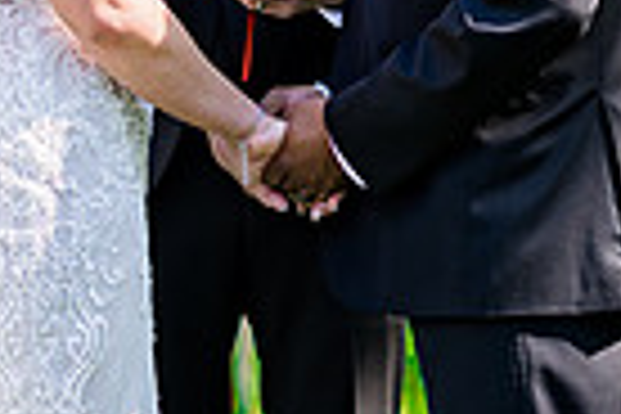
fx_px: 6330
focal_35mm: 367
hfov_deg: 5.6
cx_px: 135
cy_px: 191
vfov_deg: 3.7
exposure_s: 1/400
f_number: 2.2
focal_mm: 85
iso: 80
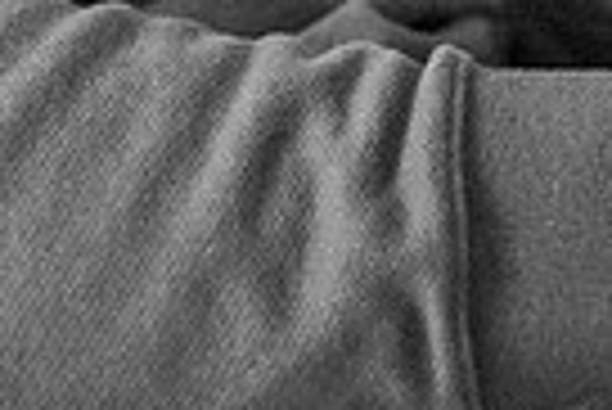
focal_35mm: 169
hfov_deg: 11.9
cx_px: 743
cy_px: -451
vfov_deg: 7.7
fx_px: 2876
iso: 2000
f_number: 2.2
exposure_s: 1/400
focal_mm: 35
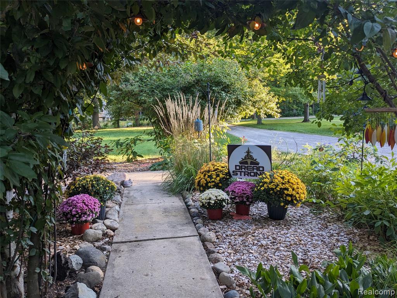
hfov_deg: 65.3
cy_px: 149
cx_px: 198
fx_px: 310
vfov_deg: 51.4
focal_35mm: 27
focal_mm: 4.38
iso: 50
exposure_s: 1/143
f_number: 1.73
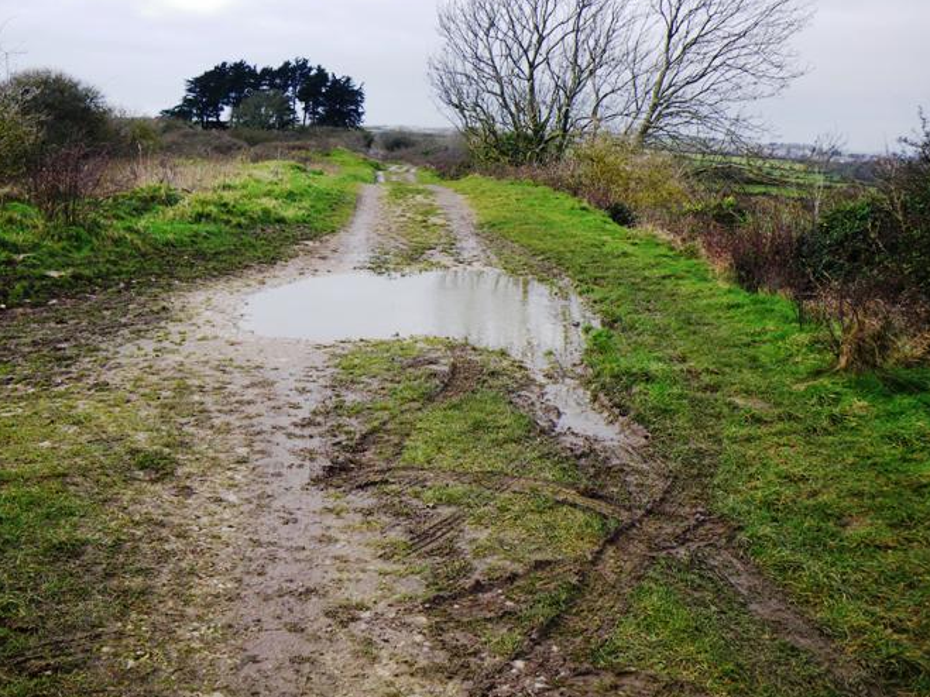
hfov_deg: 53.8
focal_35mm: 34
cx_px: 401
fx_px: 913
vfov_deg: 41.7
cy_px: 295
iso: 50
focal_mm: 5
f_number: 3.5
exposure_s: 1/125
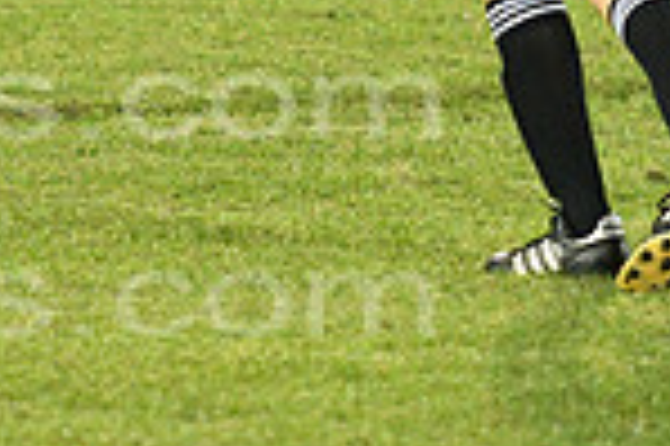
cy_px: -385
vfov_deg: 1.7
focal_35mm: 818
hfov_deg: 2.5
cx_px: -580
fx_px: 15207
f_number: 2.8
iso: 6400
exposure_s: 1/800
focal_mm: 140
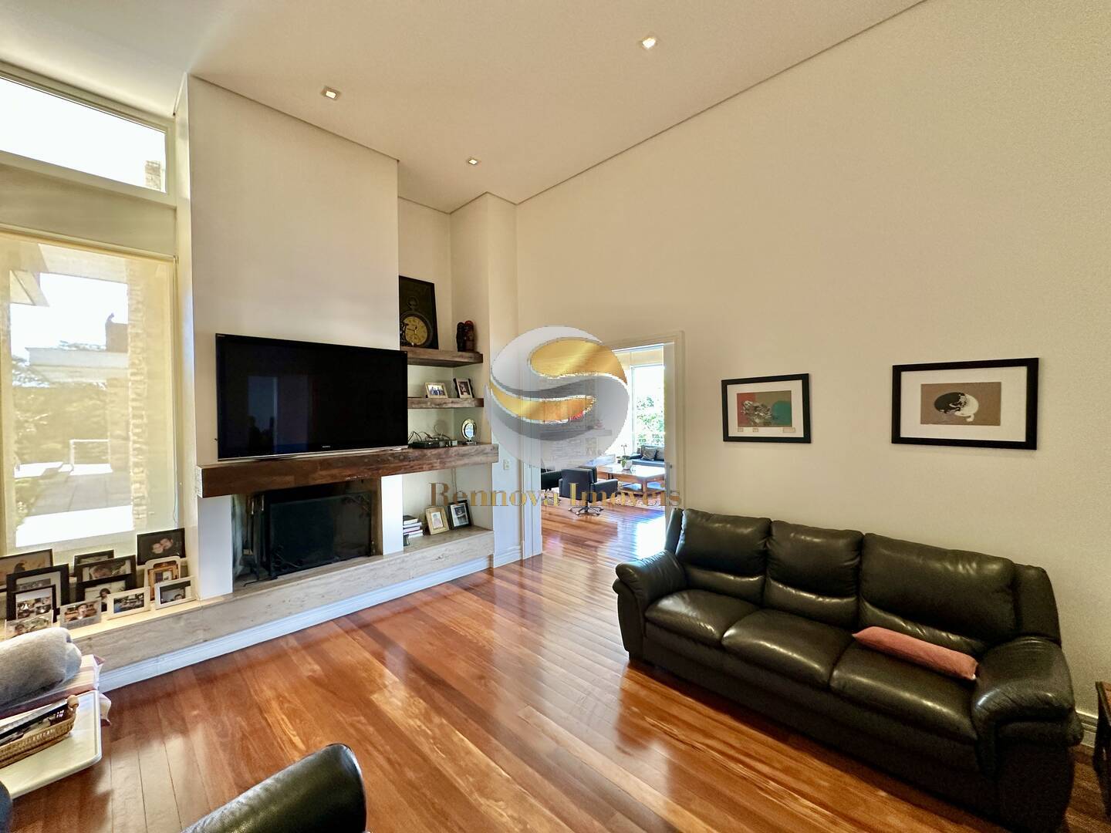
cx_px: 556
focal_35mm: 14
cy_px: 416
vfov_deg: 85.7
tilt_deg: -1.2
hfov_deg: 102.1
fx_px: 449
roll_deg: +0.4
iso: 200
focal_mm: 2.22
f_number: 2.2
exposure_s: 1/60
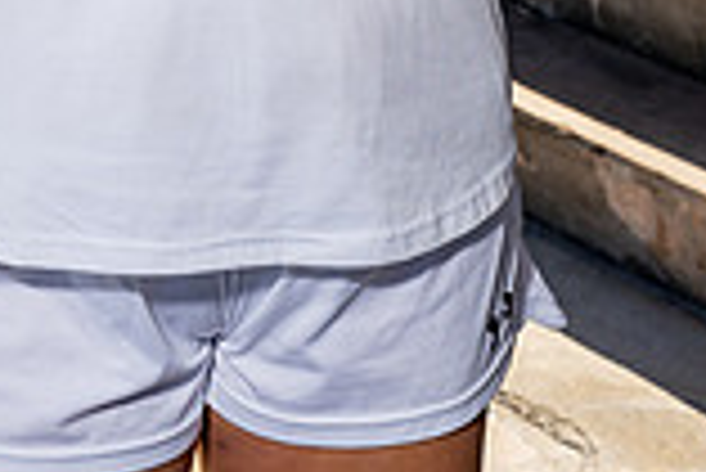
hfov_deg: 13.7
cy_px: -512
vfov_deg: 8.7
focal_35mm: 149
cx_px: 144
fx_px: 2925
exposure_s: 1/250
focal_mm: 52
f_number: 8
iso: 100
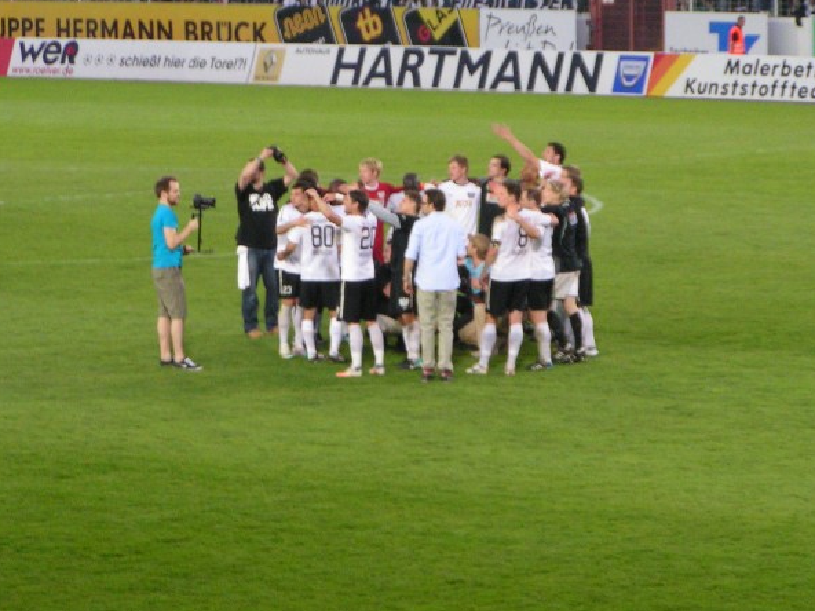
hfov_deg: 9.3
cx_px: 370
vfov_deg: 7.0
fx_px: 4991
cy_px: 217
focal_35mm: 212
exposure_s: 1/40
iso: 200
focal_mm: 24
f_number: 3.5
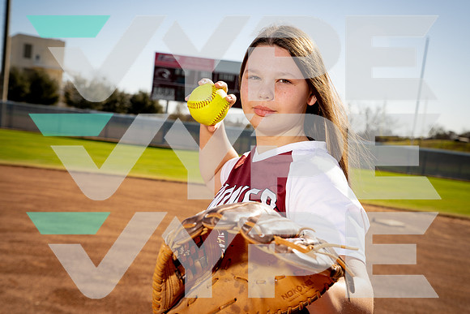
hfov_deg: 36.2
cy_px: 157
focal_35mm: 55
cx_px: 235
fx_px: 718
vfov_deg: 24.6
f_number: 7.1
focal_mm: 55
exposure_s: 1/250
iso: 100
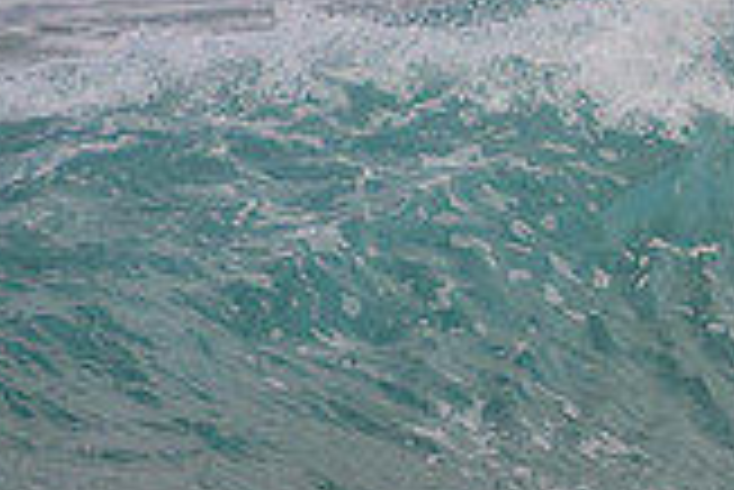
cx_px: 1364
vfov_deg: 0.7
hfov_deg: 1.1
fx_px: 39895
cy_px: 110
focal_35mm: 1955
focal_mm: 400
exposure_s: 1/2000
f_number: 5.6
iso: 200
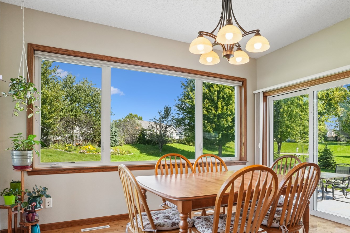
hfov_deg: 76.0
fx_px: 224
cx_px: 189
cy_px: 142
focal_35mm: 23
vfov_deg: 54.6
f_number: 8
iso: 1250
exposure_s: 1/125
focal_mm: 18
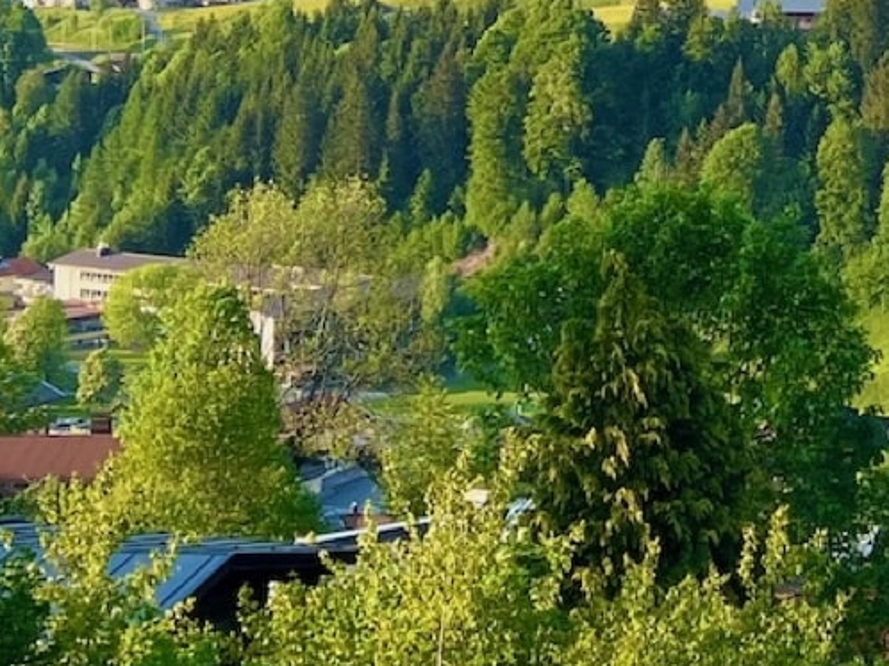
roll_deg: -0.1
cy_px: -93
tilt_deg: -1.0
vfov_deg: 15.3
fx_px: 2413
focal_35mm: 94
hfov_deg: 19.9
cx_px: 989
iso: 50
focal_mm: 5.7
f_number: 1.5
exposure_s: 1/1377
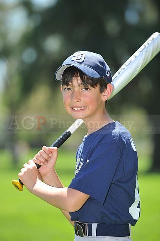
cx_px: 80
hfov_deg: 6.9
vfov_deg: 10.3
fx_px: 1335
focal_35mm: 200
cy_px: 120
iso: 200
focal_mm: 200
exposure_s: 1/640
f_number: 4.5
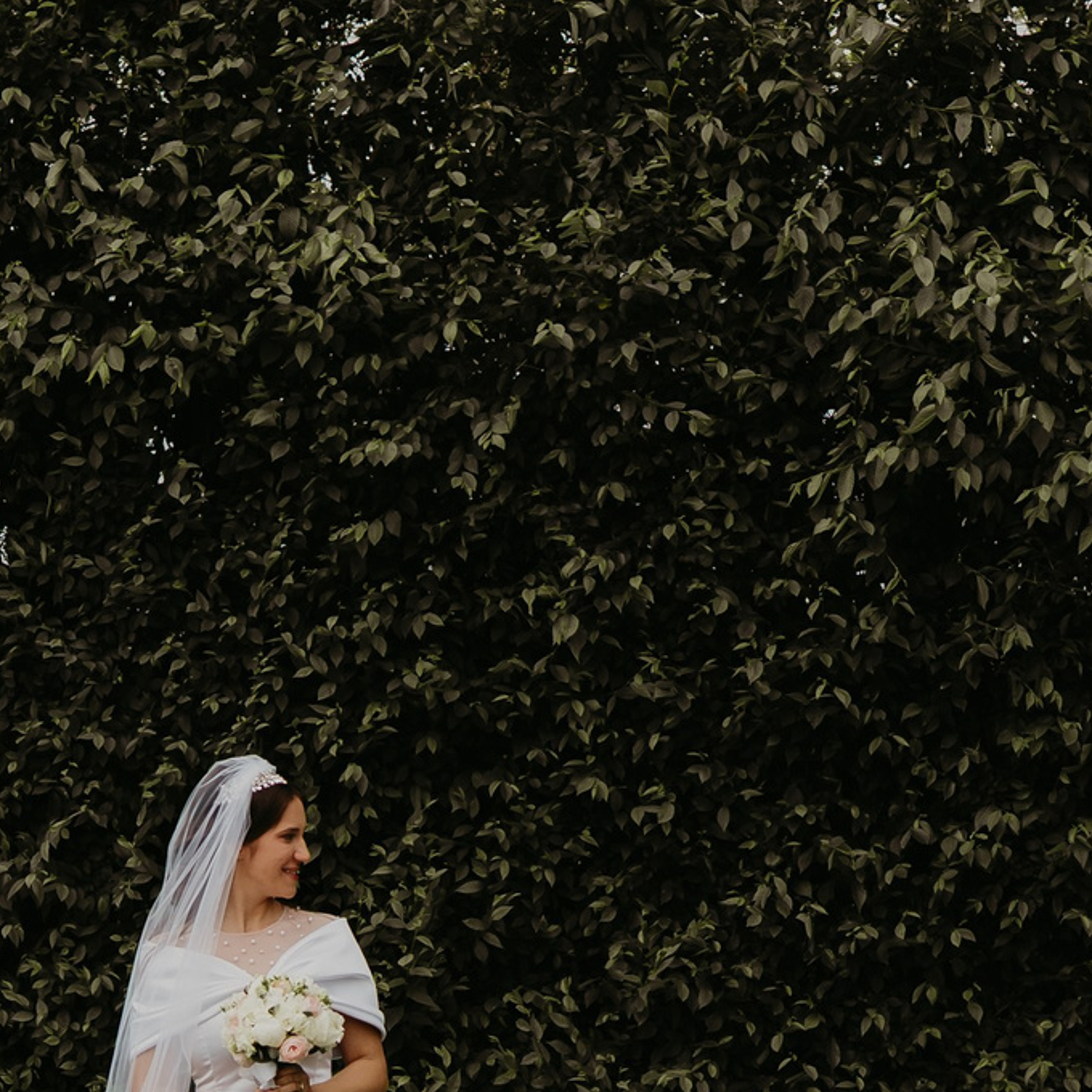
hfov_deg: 15.2
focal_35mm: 112
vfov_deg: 15.6
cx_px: 1187
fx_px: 3997
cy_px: 567
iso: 100
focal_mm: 35
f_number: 2
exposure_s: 1/3200
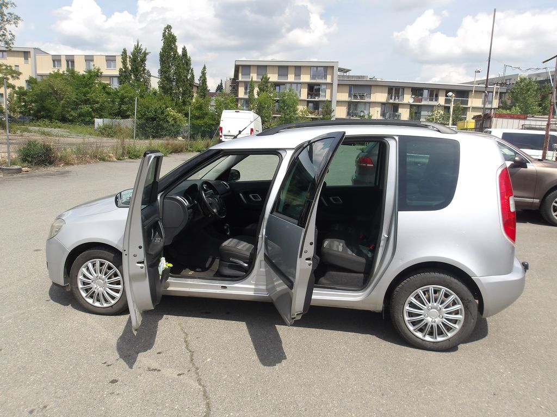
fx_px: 434
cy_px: 208
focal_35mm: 27
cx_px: 278
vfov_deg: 51.4
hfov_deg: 65.3
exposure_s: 1/128
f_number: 10.4
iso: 100
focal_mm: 4.9
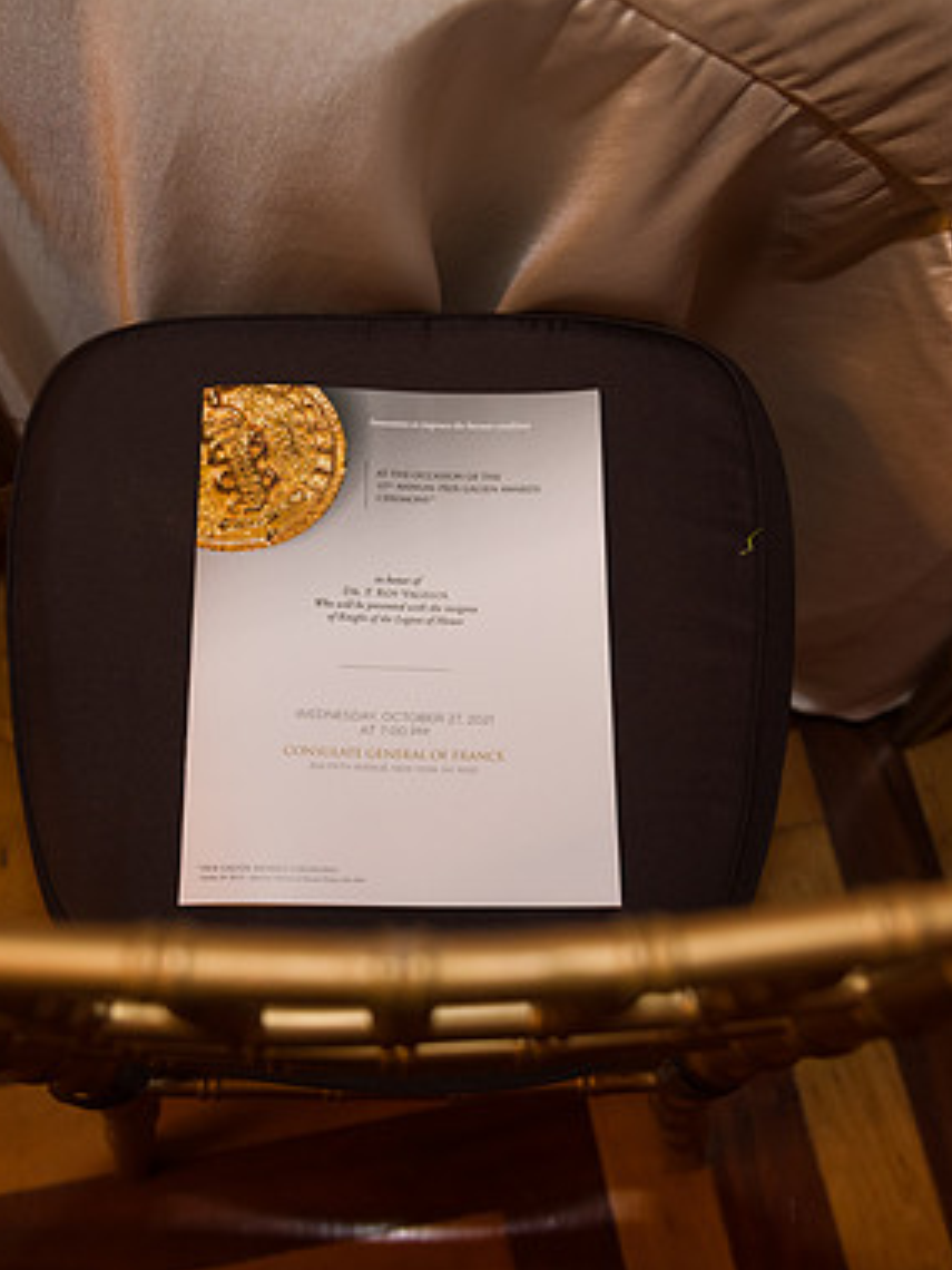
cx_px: 387
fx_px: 1723
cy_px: 640
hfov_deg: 30.8
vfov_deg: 40.4
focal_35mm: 47
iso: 1000
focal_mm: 32
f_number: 3.2
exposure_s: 1/60
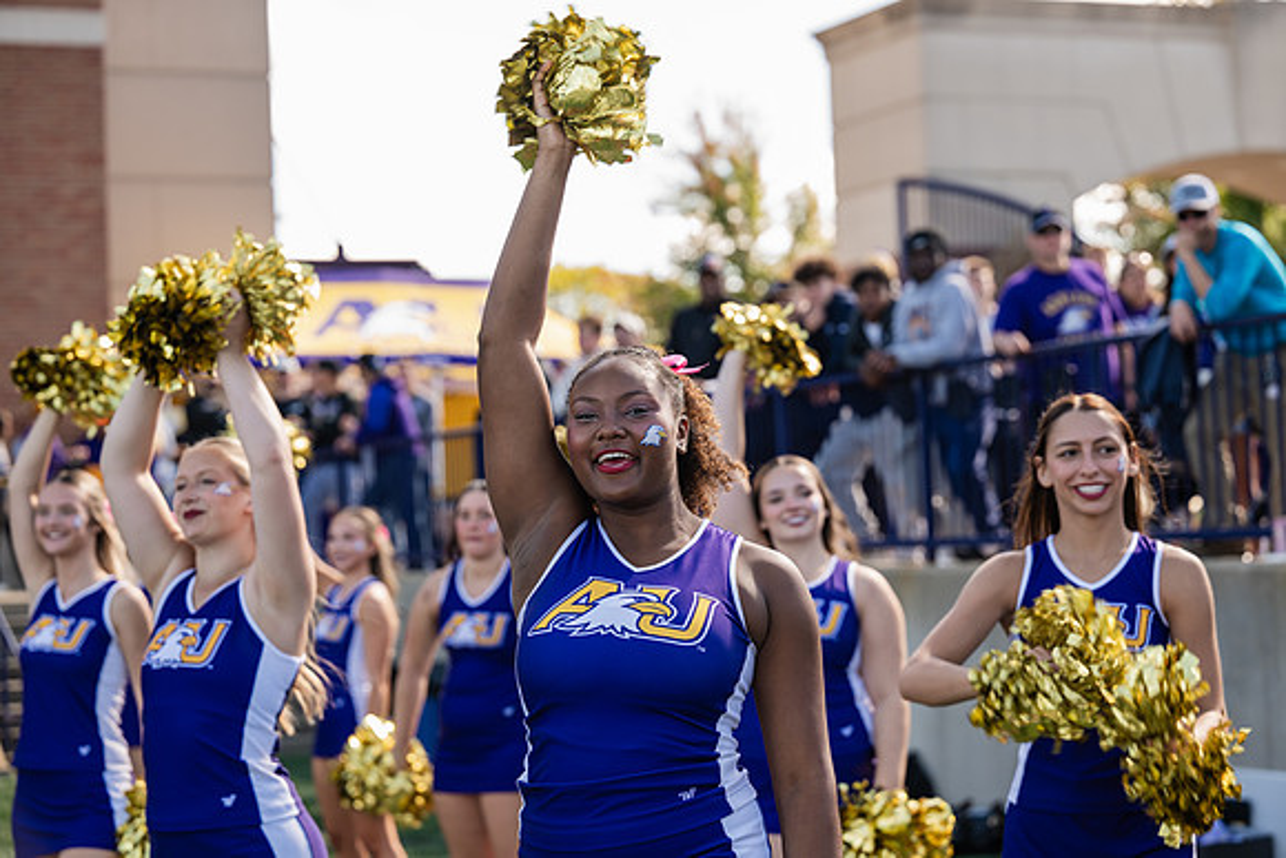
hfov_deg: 25.1
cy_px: 429
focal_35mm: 81
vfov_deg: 16.9
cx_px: 643
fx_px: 2894
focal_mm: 81
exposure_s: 1/320
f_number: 3.5
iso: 160
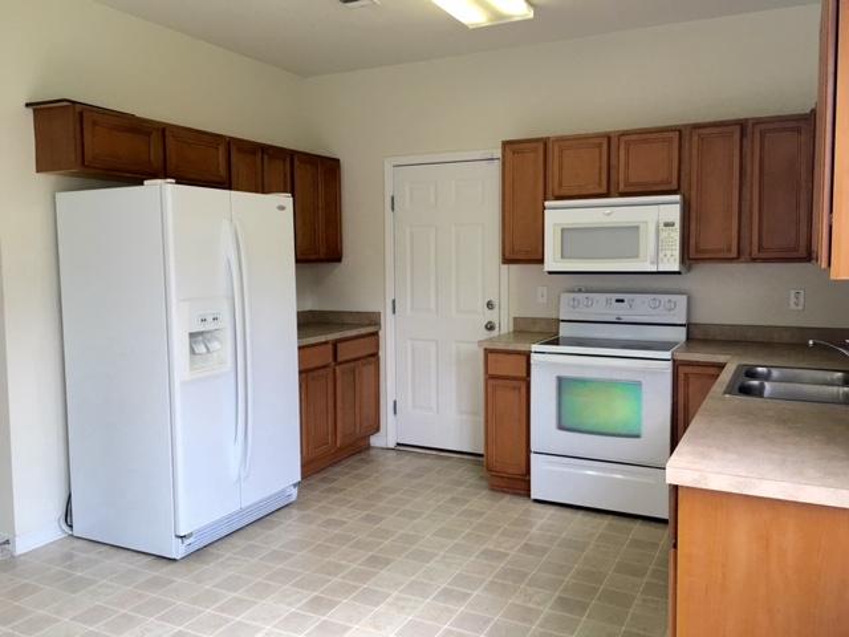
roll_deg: +0.4
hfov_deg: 61.7
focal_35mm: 29
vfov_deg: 48.2
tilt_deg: -4.7
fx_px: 711
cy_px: 318
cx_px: 424
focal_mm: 4.15
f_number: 2.2
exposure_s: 1/30
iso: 25
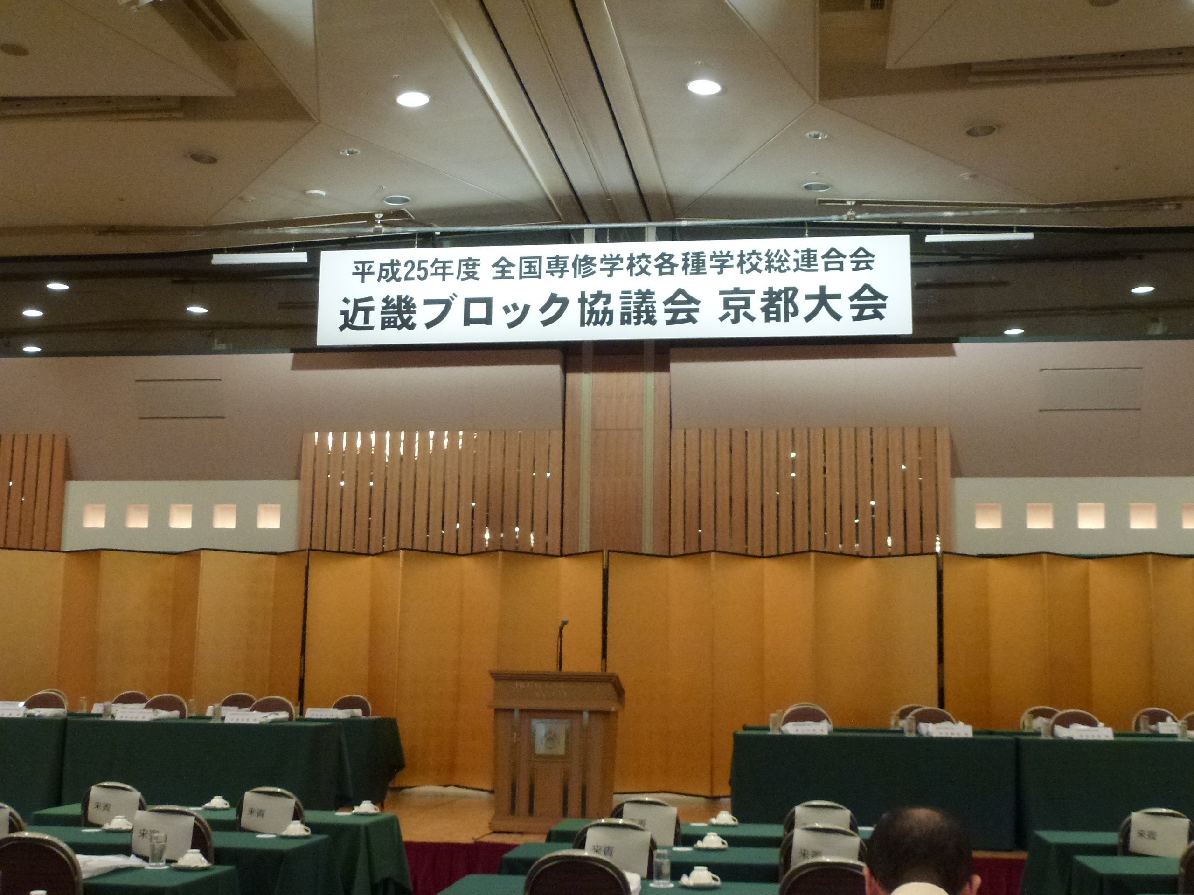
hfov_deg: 45.8
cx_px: 597
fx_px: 1414
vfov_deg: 35.1
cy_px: 448
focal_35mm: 41
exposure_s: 1/50
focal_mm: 7.4
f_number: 3.9
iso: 400
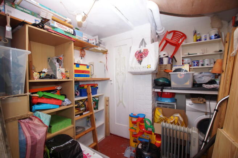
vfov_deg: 77.3
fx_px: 99
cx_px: 119
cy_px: 79
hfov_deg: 100.4
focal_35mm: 15
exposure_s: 1/60
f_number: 3.5
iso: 250
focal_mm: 10
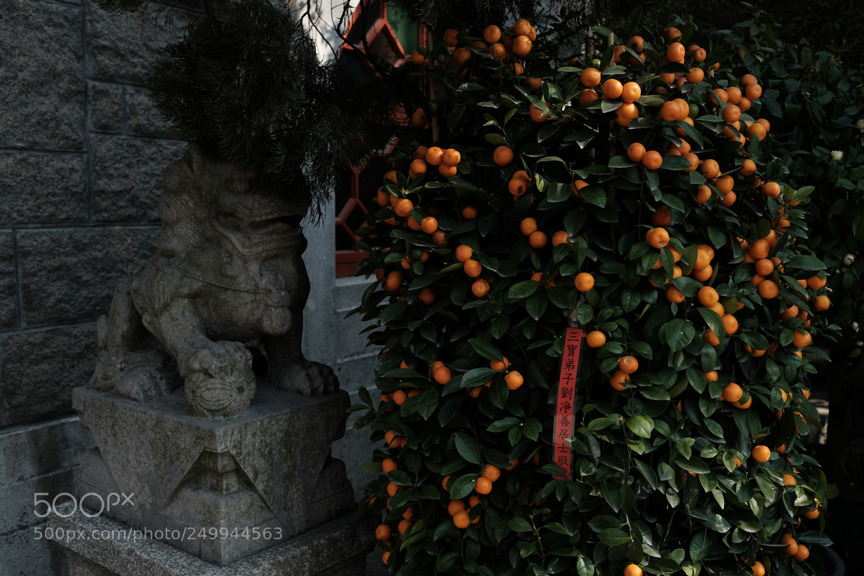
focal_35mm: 35
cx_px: 432
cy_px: 288
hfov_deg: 54.4
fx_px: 840
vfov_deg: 37.9
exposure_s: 1/1000
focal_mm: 23
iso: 200
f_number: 4
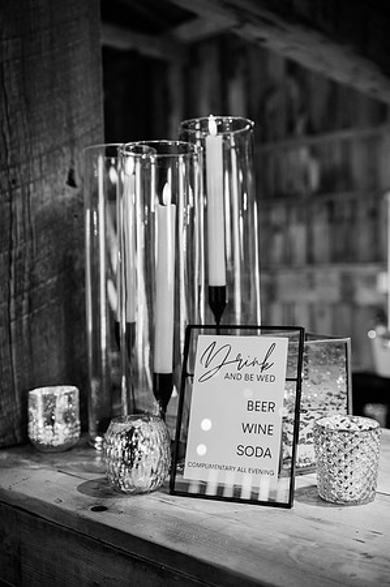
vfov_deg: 45.5
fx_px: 700
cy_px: 294
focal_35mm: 43
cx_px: 195
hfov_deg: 31.1
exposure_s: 1/200
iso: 640
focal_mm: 43
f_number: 4.5
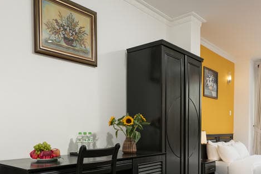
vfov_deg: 42.3
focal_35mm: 30
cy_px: 130
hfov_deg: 61.9
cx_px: 131
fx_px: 217
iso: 100
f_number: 7.1
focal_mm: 14
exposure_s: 1/1.67
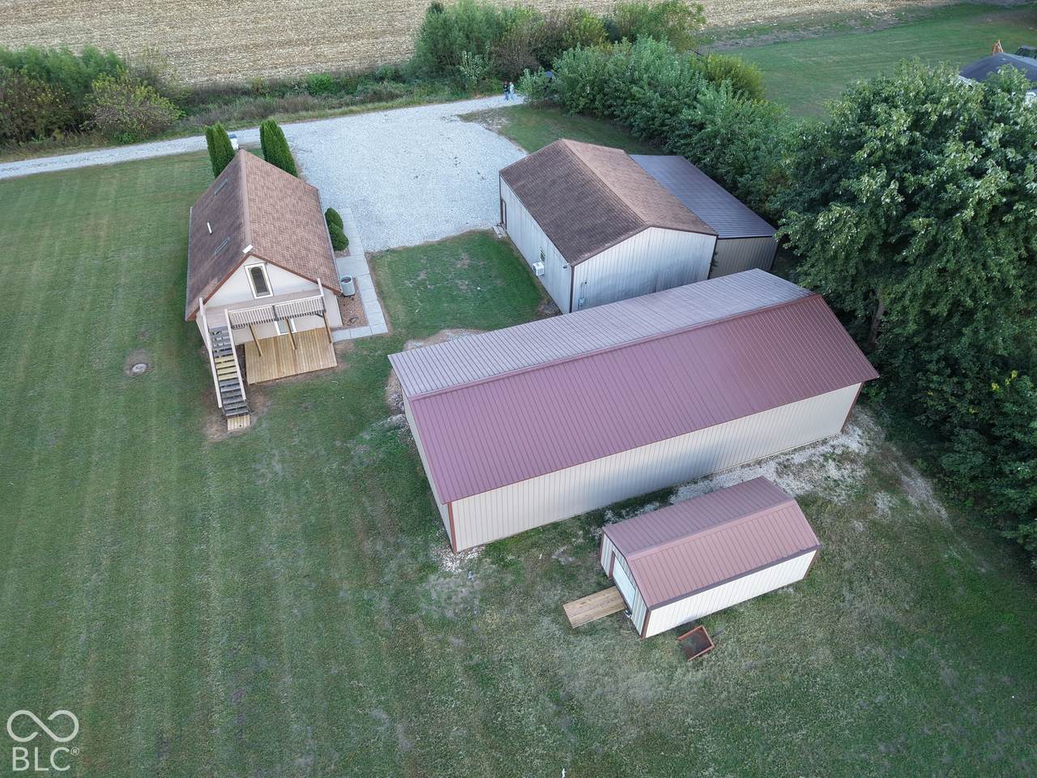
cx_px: 518
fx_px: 719
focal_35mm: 24
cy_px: 389
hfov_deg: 71.6
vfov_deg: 56.8
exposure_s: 1/15
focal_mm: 8.67
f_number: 1.8
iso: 120
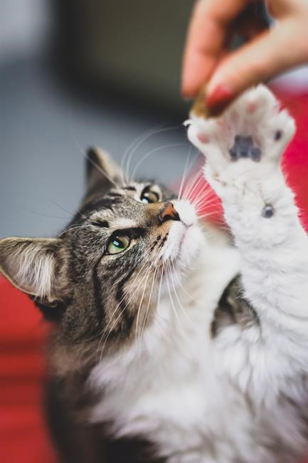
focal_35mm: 84
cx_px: 154
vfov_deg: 24.2
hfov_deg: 16.3
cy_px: 232
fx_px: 1078
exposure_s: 1/500
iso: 3200
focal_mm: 56
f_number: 1.6
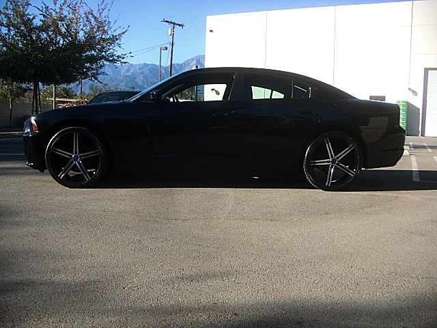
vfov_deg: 39.7
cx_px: 218
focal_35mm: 36
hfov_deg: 51.4
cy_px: 164
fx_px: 454
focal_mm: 6.3
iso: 50
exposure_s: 1/500
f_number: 2.8
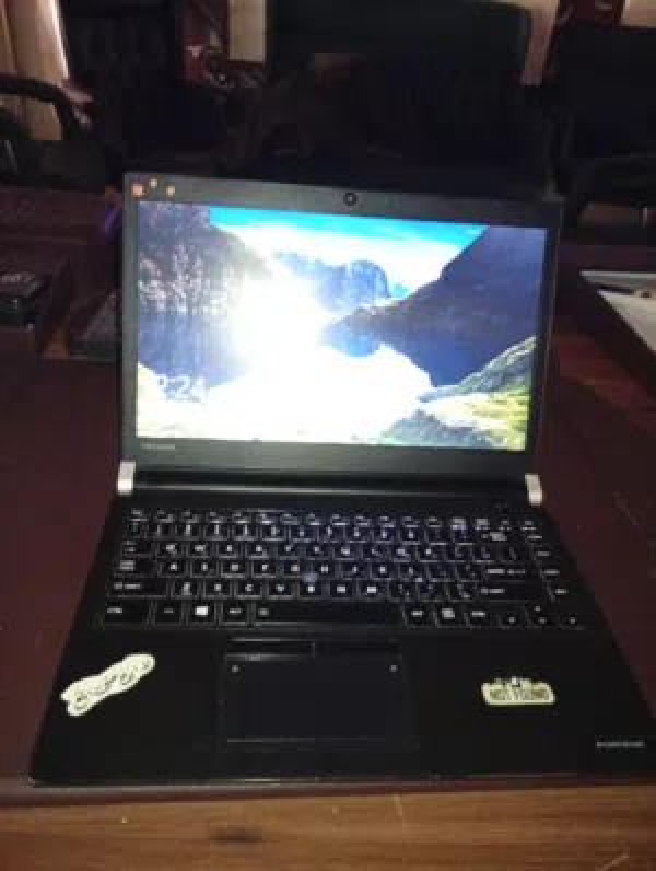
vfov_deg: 65.2
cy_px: 436
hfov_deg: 51.5
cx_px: 328
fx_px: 680
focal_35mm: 27
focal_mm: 3.84
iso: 965
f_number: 1.8
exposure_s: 1/20
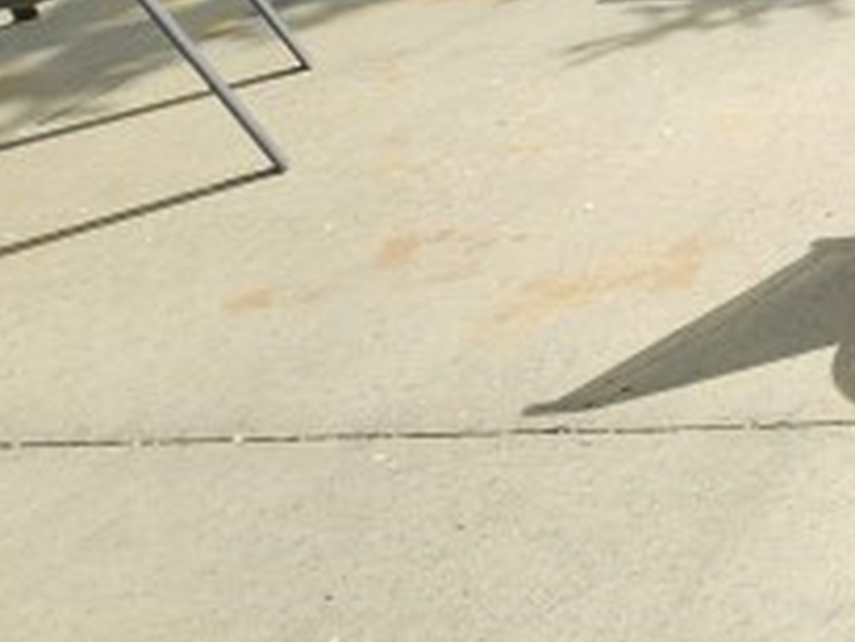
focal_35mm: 65
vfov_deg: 17.3
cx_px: 1627
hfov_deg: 19.7
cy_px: -592
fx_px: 1606
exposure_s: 1/1093
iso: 50
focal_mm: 2.2
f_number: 2.2
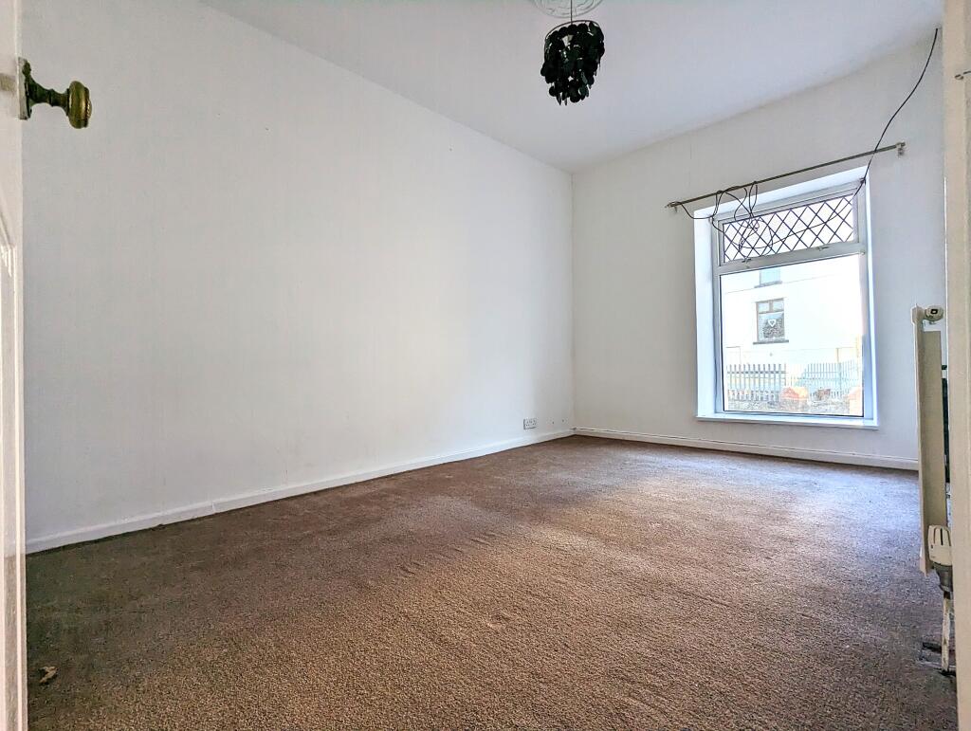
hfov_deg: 94.4
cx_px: 486
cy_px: 366
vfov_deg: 78.2
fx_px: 449
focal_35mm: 16
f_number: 2.2
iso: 52
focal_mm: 2.35
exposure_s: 1/124
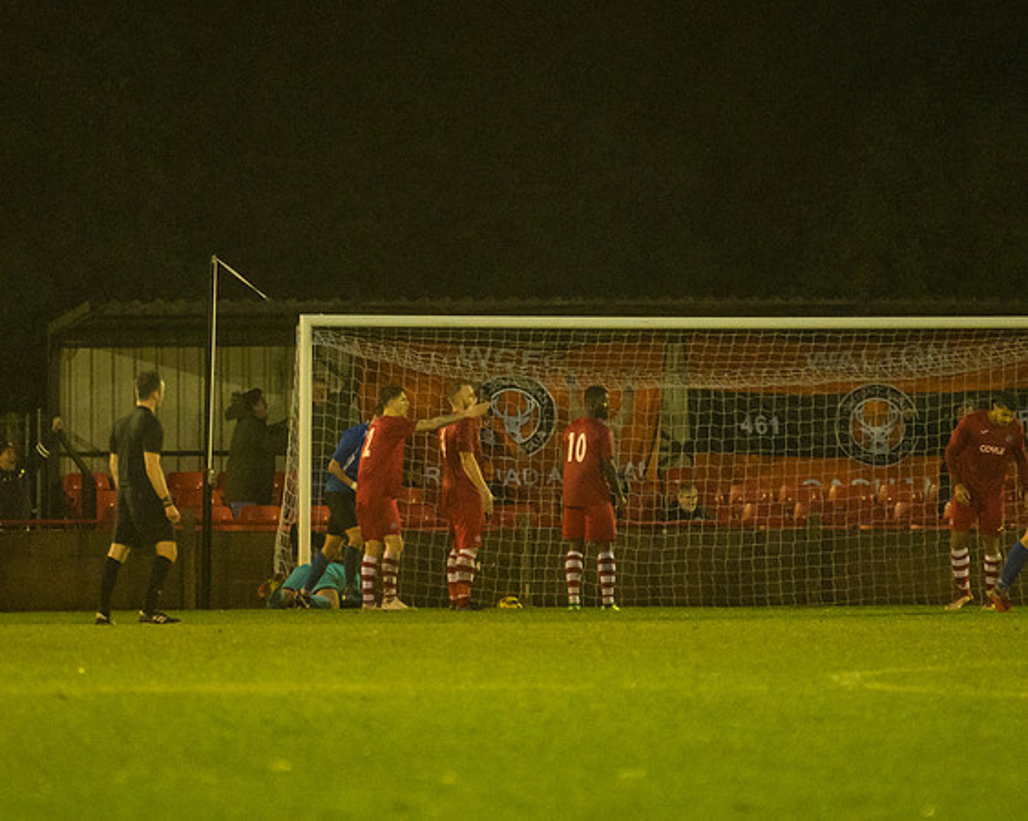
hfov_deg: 4.9
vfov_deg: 3.9
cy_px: 344
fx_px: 12135
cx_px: 520
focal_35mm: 399
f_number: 2.8
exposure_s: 1/800
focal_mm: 200
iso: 5000
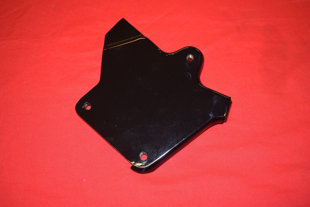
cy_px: 104
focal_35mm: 44
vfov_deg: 30.9
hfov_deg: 45.0
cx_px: 155
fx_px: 375
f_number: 5
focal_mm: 29
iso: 500
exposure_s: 1/80
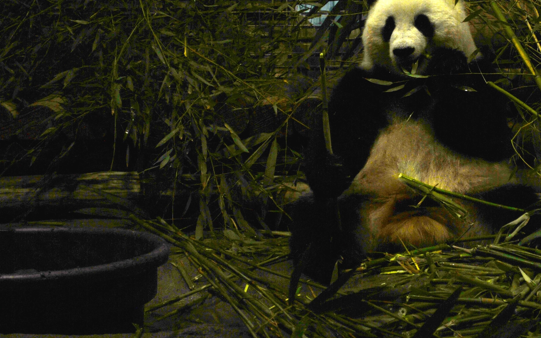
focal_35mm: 133
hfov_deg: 15.7
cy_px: 70
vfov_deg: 9.8
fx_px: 1958
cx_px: 377
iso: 100
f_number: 5.6
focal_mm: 55
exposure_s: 1/250
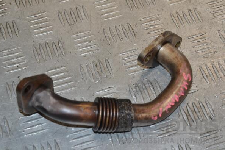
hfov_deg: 19.3
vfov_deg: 12.9
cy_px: 75
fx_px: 662
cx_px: 112
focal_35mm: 106
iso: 800
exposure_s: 1/200
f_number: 9
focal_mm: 70
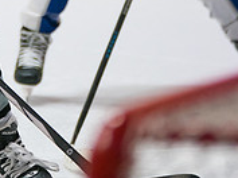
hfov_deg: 2.7
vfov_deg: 2.0
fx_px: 4988
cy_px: -58
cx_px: -30
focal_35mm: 727
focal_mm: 197
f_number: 2.8
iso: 3200
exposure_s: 1/1250
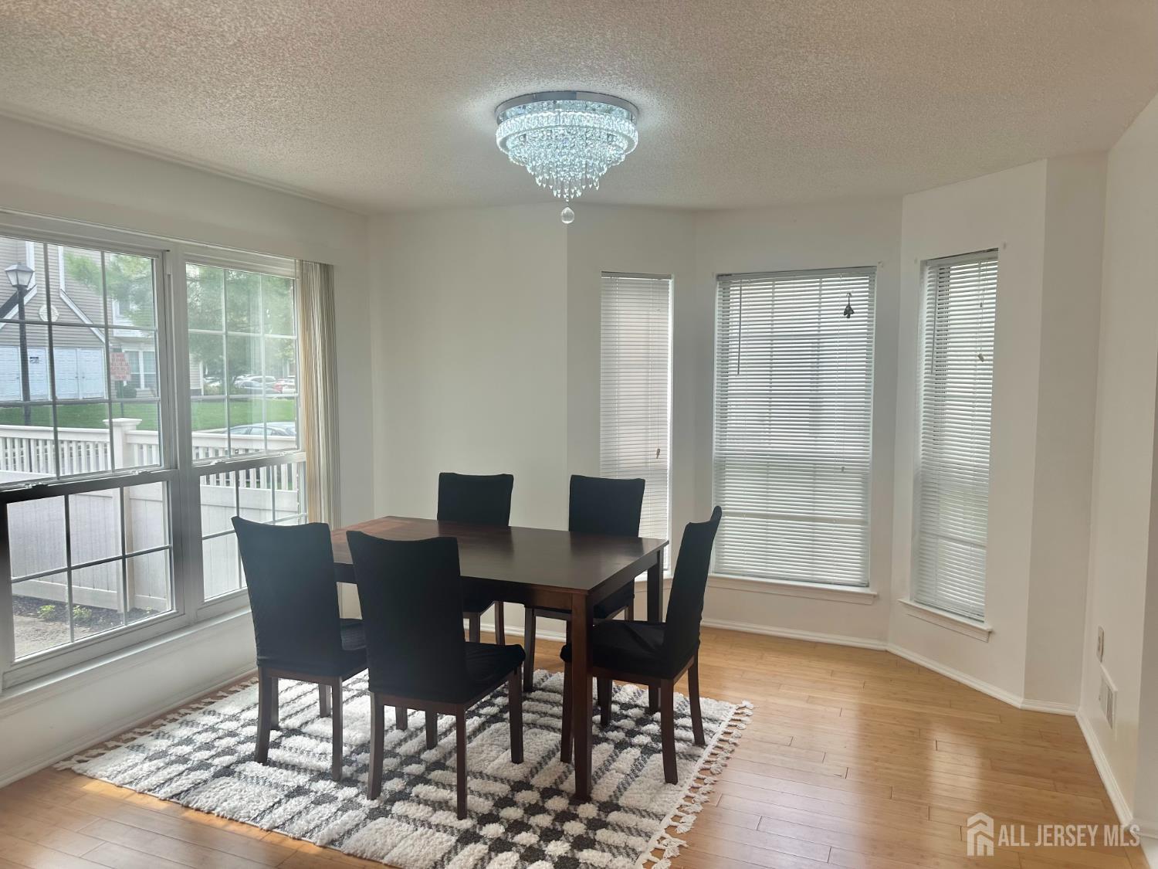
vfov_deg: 56.8
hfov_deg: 71.6
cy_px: 434
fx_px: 803
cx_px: 579
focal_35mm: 24
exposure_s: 1/516
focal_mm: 6.86
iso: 80
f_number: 1.78
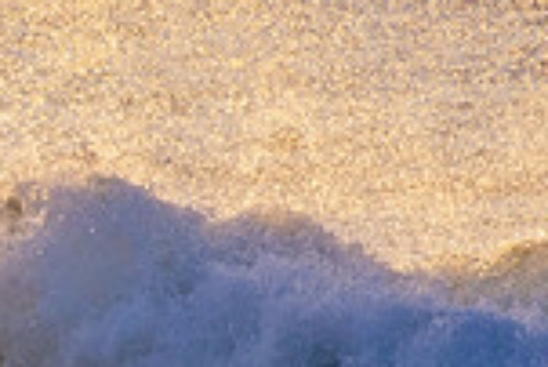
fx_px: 43790
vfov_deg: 0.5
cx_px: -490
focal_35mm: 2874
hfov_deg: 0.7
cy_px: 416
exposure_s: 1/2000
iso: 720
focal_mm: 500
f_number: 5.6
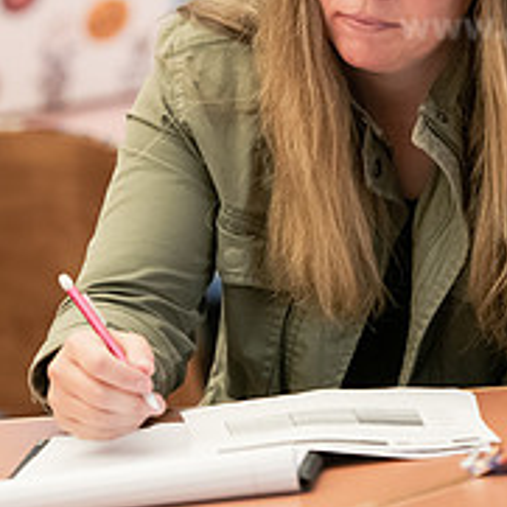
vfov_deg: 4.8
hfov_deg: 4.8
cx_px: 272
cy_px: 85
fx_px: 6081
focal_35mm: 367
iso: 1600
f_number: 2.8
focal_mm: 135
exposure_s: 1/200
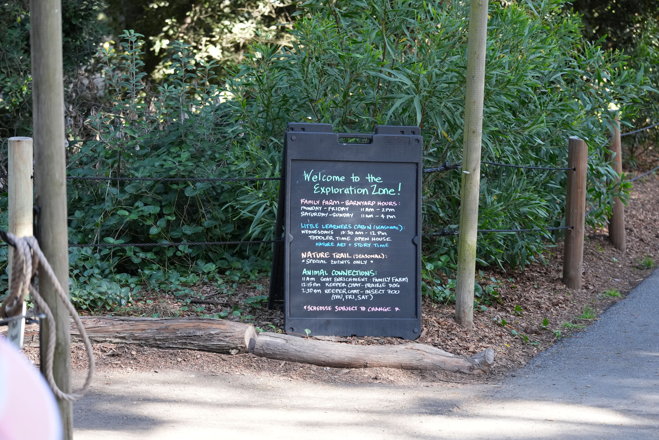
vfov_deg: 13.0
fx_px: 1922
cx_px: 330
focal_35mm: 105
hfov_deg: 19.5
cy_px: 220
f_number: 4.5
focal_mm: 105
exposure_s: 1/250
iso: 2000
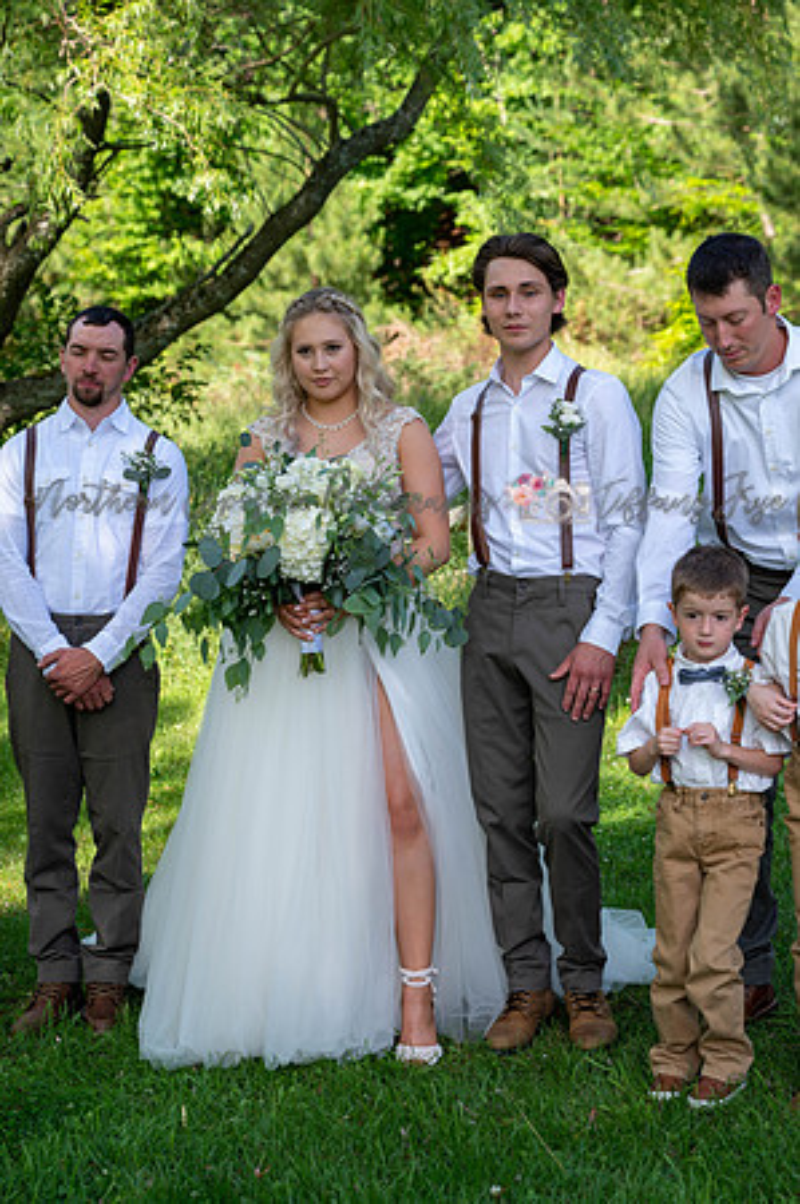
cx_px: 400
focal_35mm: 70
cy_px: 602
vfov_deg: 28.9
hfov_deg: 19.4
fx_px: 2339
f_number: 5
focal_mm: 70
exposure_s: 1/250
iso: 200
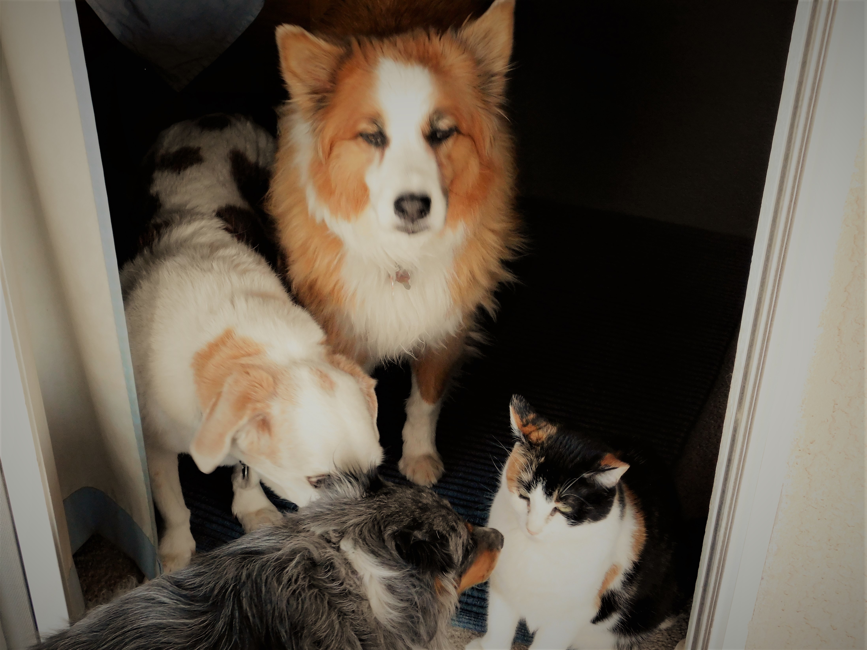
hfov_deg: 42.1
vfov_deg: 32.2
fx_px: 1127
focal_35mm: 45
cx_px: 434
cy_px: 325
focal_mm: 8
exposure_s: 1/20
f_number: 3.7
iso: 400
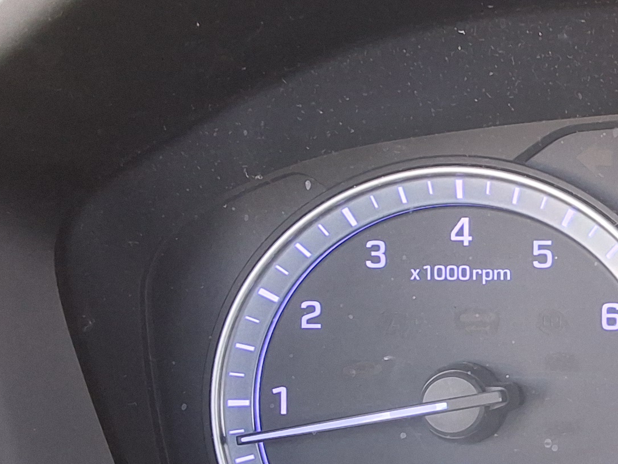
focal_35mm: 84
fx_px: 1500
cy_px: 312
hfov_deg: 20.9
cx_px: 828
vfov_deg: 17.5
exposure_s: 1/30
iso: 200
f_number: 1.9
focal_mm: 2.91
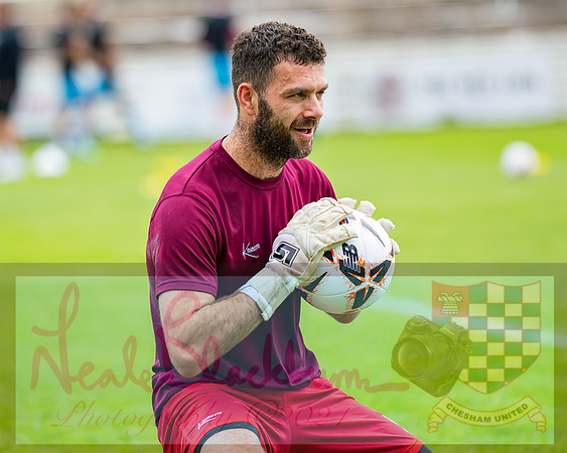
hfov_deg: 7.8
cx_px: 229
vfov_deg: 6.2
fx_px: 4163
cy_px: 210
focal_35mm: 248
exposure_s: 1/1200
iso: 160
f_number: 1.8
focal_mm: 135
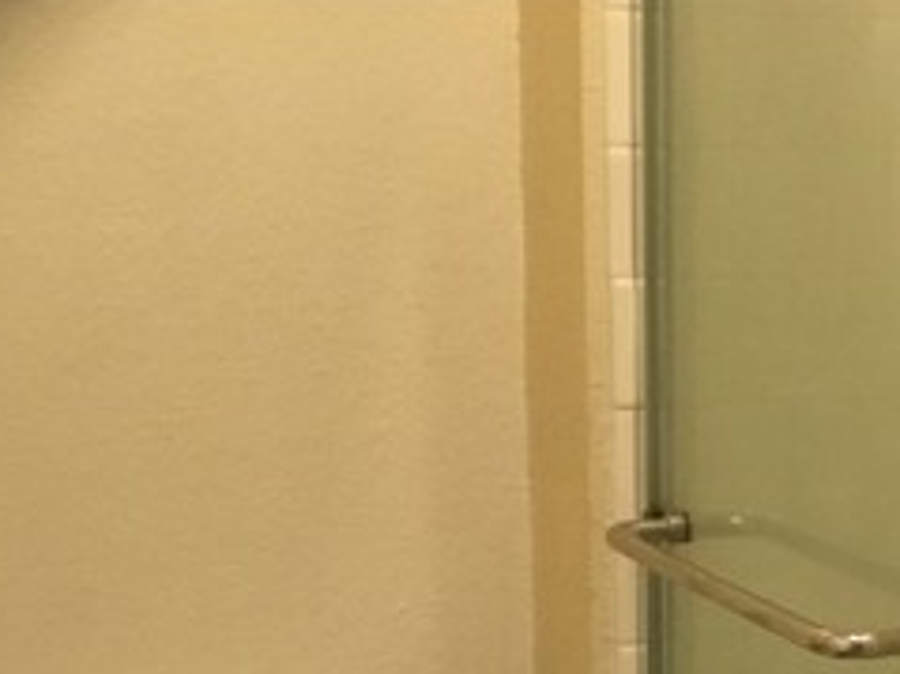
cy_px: 892
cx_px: 851
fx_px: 2157
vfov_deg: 16.7
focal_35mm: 83
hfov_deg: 22.8
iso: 200
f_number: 2.4
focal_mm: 3.3
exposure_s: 1/30
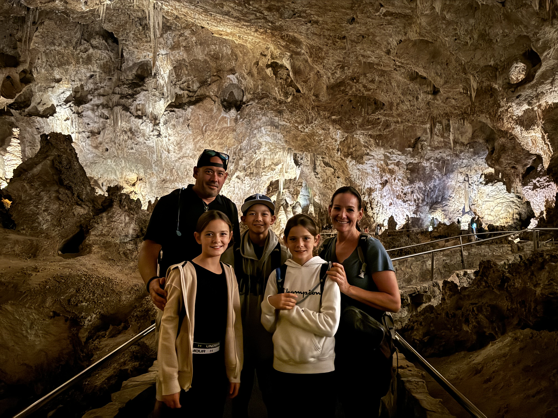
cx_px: 279
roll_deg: -0.3
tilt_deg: +3.1
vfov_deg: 56.8
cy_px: 209
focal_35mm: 24
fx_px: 387
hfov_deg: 71.6
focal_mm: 6.76
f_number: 1.78
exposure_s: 1/9
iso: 5000
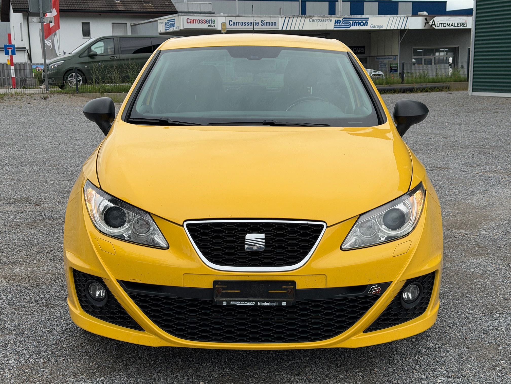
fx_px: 709
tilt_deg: -10.9
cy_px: 192
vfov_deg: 30.3
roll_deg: +1.6
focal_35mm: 48
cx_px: 256
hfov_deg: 39.7
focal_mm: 6.76
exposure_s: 1/3096
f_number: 1.78
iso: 64
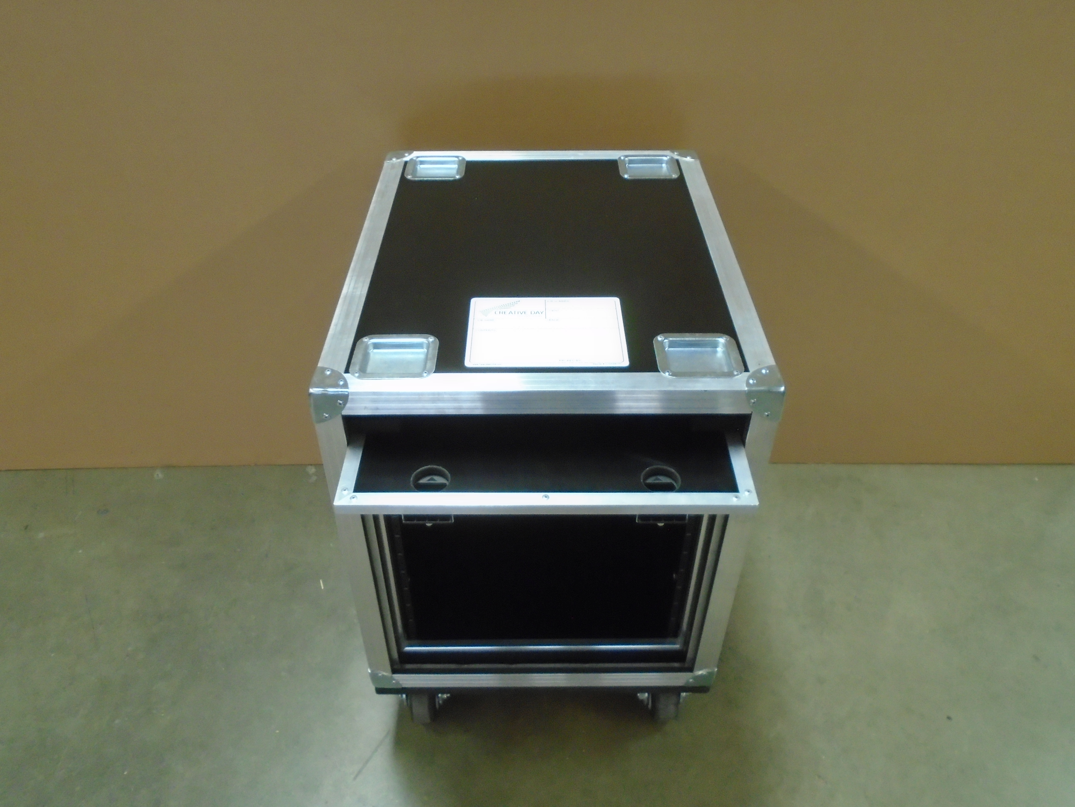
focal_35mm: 26
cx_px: 538
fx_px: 807
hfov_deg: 67.3
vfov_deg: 53.1
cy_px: 404
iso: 400
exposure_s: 1/25
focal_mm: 4.6
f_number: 3.2
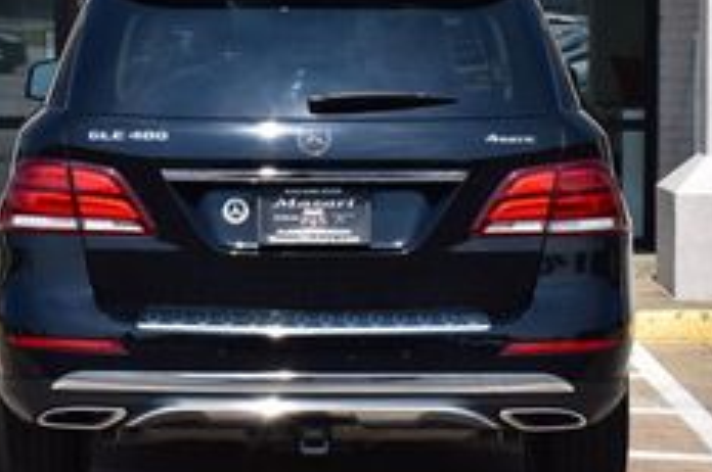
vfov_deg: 10.6
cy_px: 104
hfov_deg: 16.0
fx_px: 2536
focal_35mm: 128
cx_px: 292
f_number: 11
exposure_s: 1/500
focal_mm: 31
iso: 280
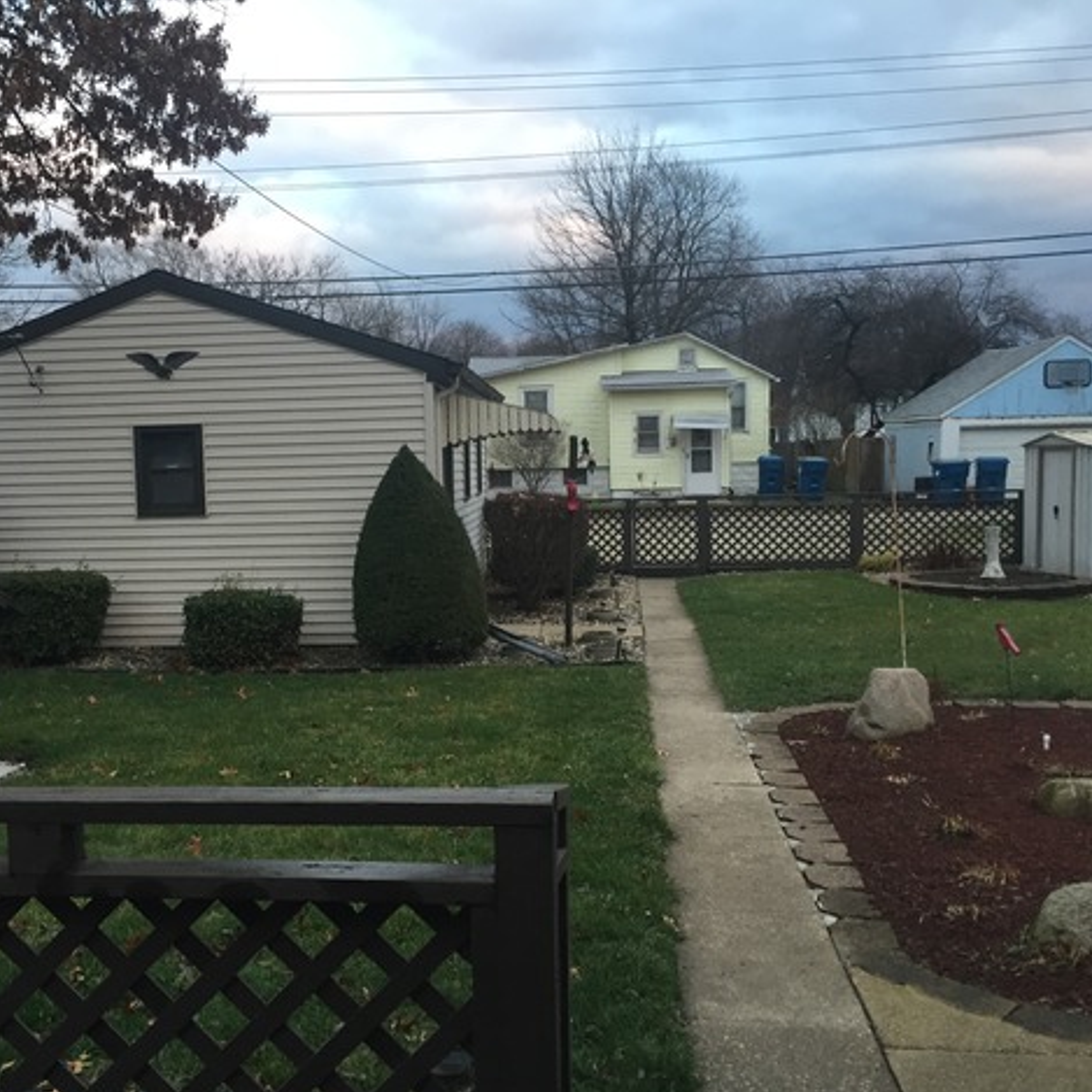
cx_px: 424
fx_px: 1249
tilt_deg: -5.4
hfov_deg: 46.9
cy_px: 556
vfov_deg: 47.2
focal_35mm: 35
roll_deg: +1.8
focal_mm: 4.15
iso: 40
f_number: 2.2
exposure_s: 1/30
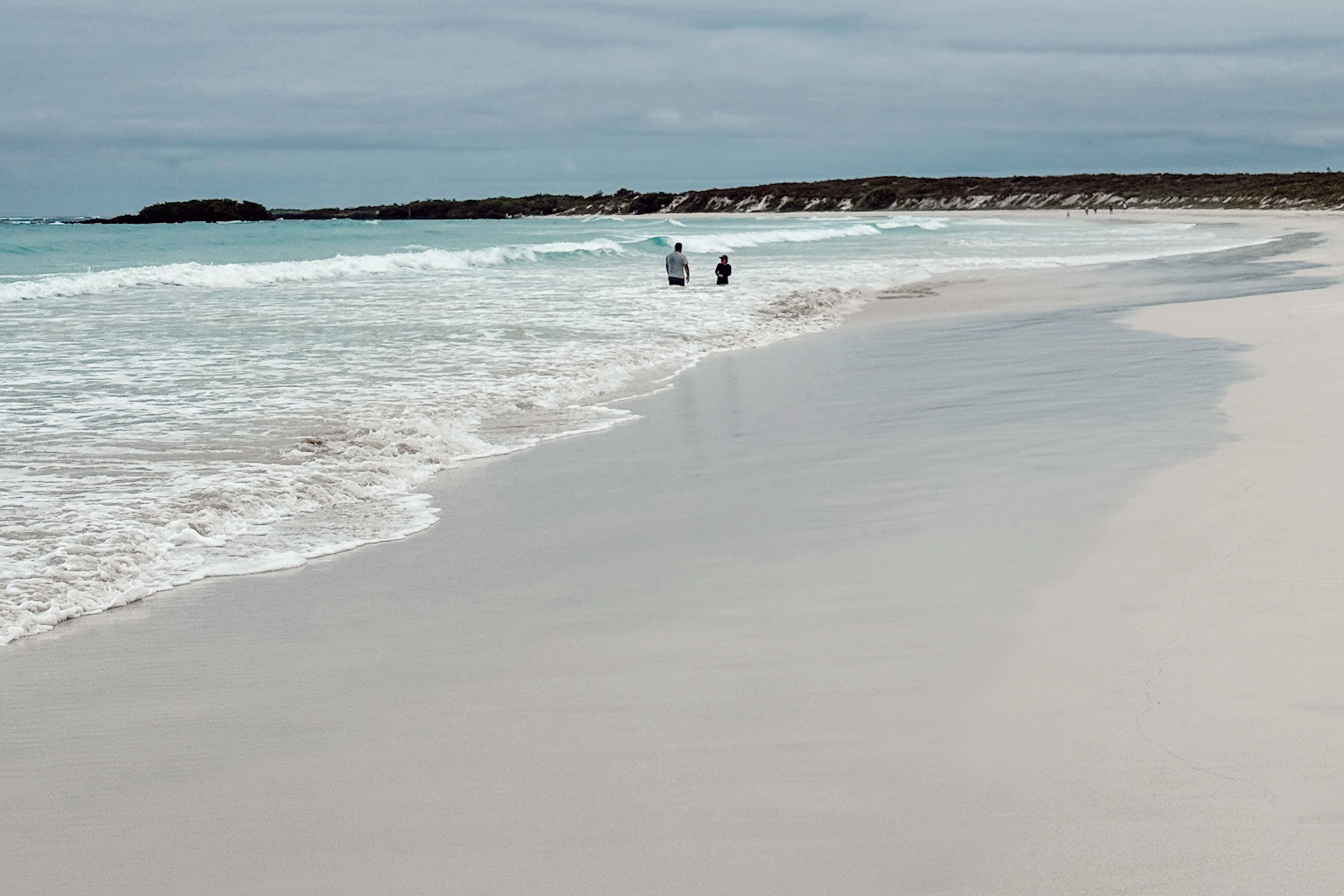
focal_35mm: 67
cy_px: 125
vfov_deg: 20.0
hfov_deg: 30.1
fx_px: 2501
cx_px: 671
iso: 50
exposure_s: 1/12800
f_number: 1.8
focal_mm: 6.76
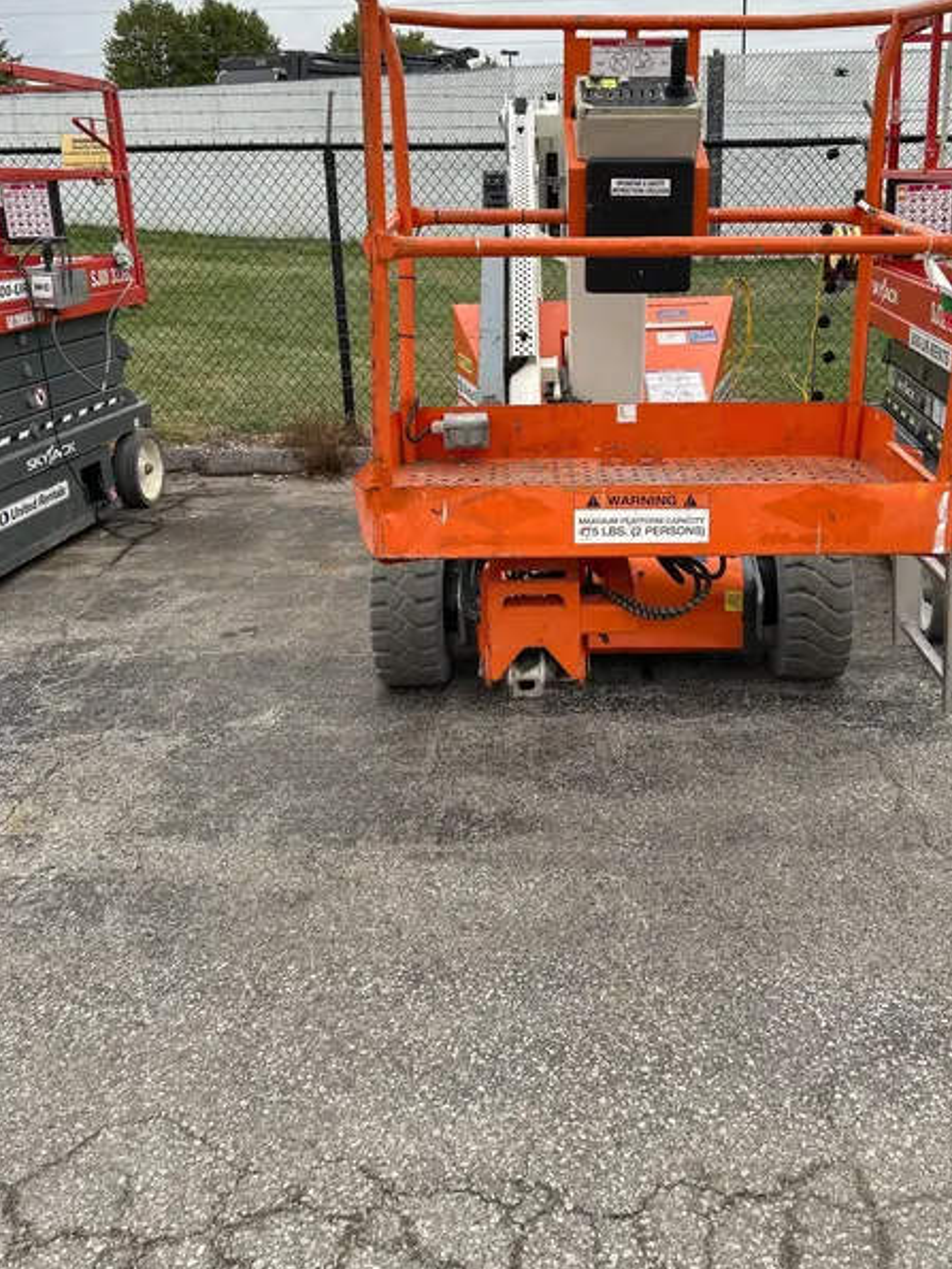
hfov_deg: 44.0
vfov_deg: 56.4
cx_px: 567
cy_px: 506
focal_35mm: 32
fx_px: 1173
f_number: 1.5
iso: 40
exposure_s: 1/121
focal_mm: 5.7
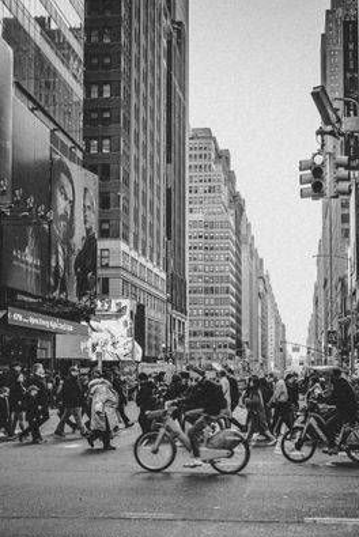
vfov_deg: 33.3
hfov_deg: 22.6
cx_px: 207
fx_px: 896
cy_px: 304
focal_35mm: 60
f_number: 2.8
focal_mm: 35
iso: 200
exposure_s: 1/200
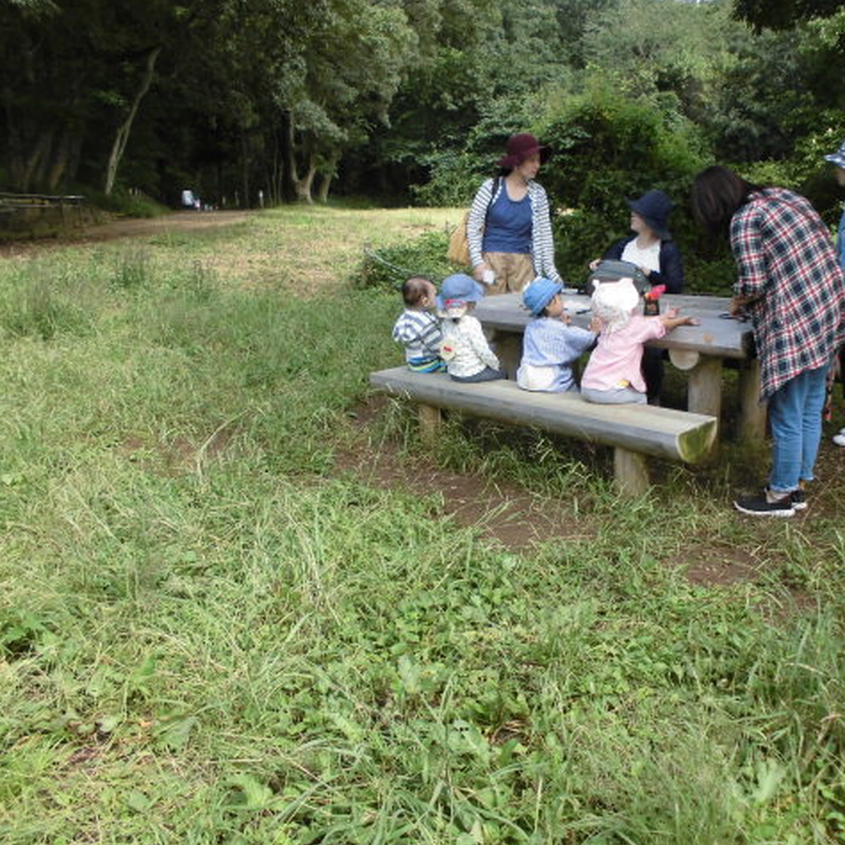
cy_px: 422
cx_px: 503
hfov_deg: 52.2
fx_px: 856
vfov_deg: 52.5
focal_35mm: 31
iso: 100
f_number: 3.5
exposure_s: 1/200
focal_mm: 4.6
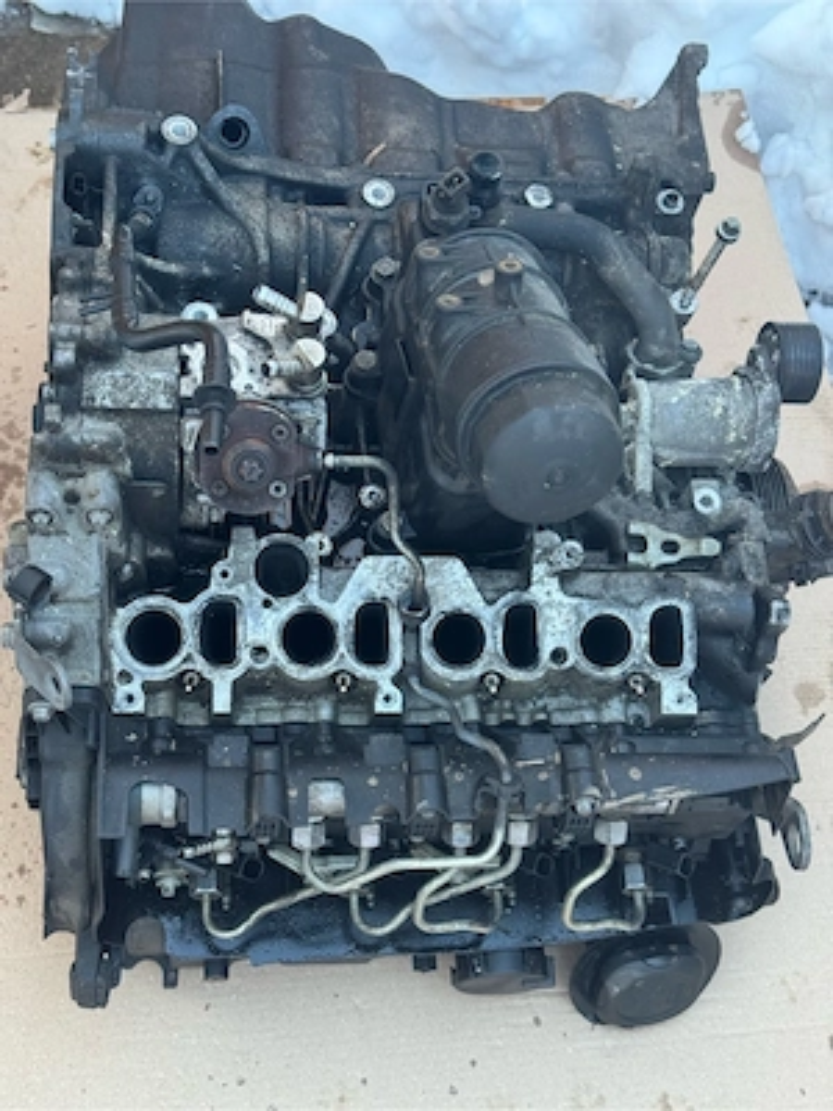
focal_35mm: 48
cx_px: 416
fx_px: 1540
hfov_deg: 30.3
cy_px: 556
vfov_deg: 39.7
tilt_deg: -54.2
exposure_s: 1/84
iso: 100
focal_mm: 6.76
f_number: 1.78
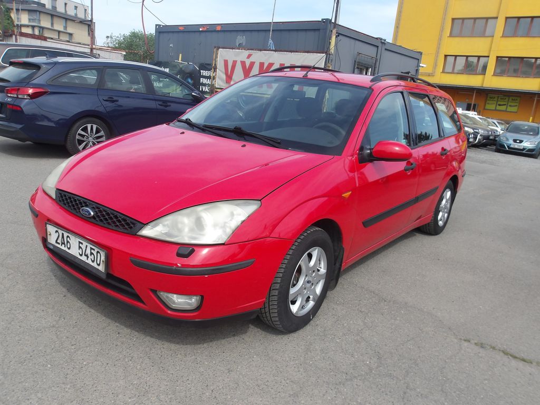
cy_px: 202
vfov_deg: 51.4
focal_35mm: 27
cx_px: 270
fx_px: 421
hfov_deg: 65.3
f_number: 10.4
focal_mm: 4.9
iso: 100
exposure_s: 1/83
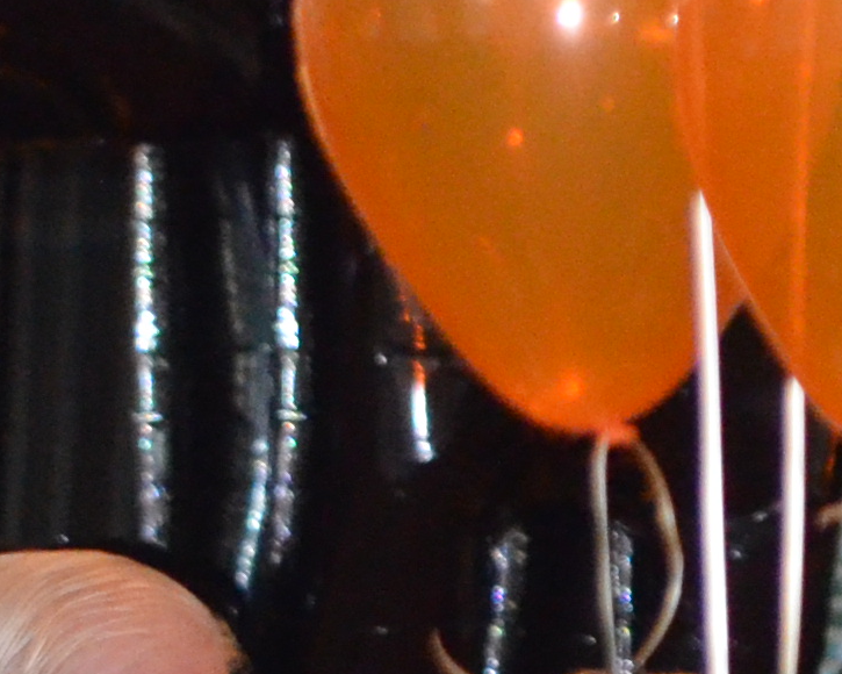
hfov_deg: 2.2
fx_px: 21880
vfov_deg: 1.8
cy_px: 691
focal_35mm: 878
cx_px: 1909
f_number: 4.5
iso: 3200
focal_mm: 92
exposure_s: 1/60
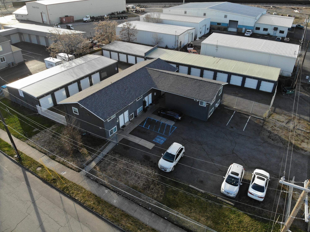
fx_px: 215
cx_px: 155
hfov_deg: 71.6
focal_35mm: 24
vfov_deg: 56.8
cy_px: 116
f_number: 2.8
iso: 100
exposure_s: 1/279
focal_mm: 4.5
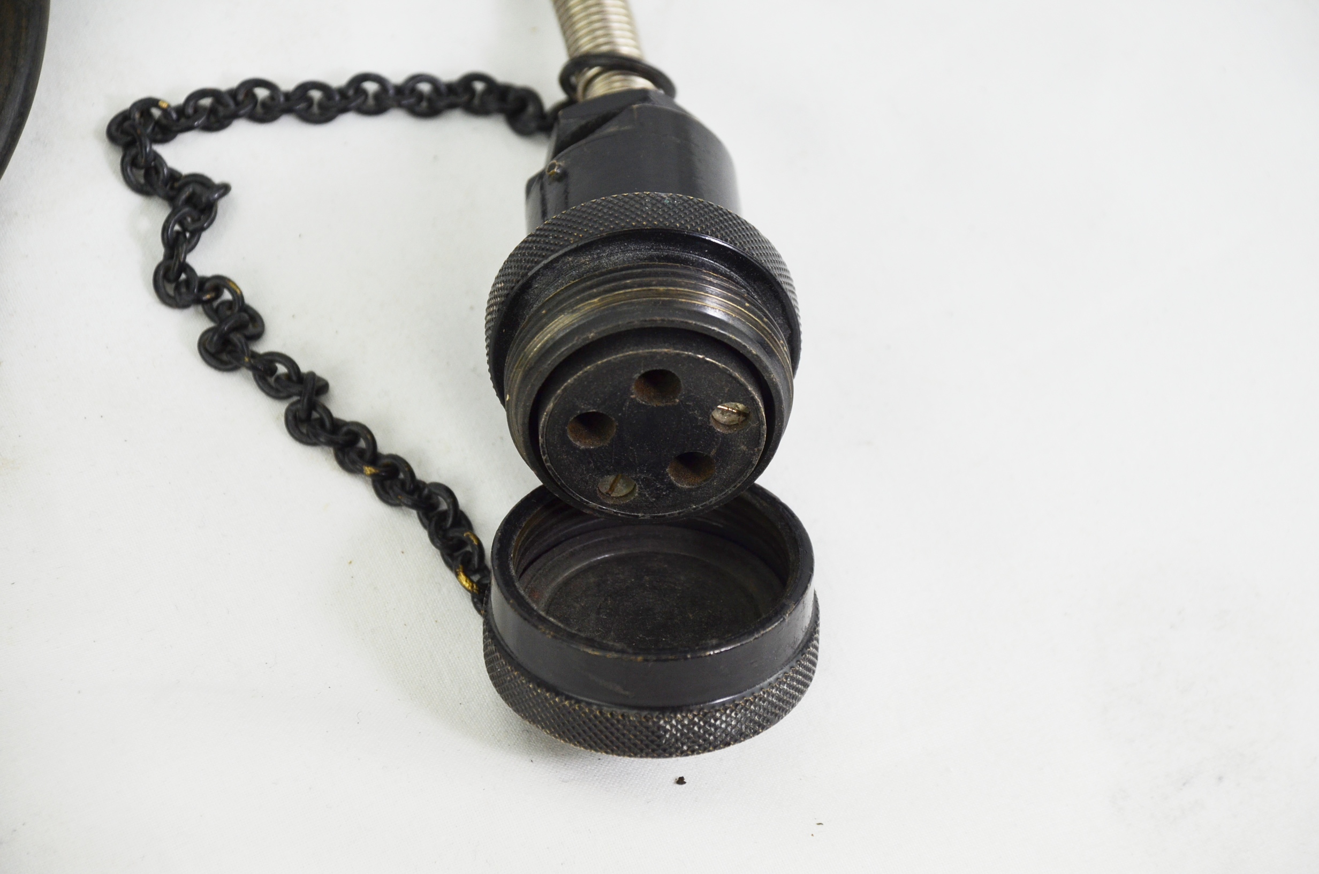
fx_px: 7404
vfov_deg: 6.8
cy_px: 437
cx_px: 660
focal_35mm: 202
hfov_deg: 10.2
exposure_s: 1/250
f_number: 5.6
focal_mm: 135
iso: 560
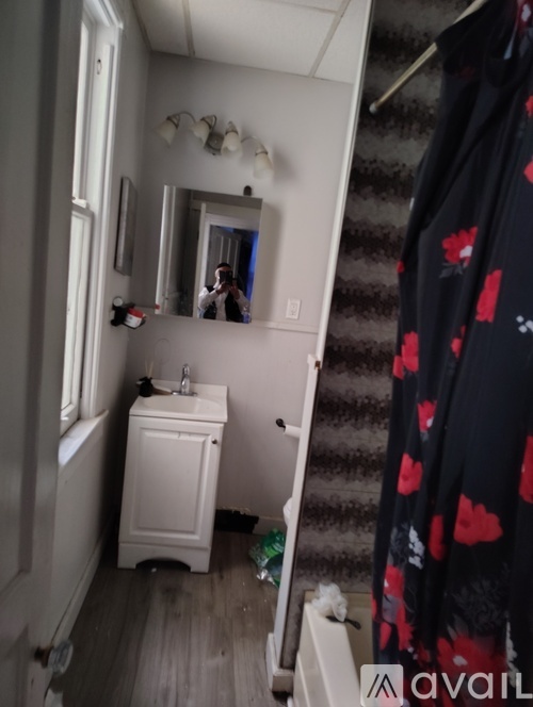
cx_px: 266
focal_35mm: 24
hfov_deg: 56.9
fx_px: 491
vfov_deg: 71.5
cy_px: 354
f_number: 1.8
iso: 2053
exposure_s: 1/8
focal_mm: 5.56
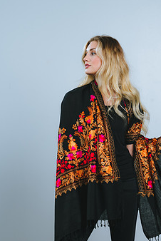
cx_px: 97
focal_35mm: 113
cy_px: 153
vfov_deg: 18.1
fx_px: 756
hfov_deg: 12.1
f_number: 4
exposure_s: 1/160
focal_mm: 85
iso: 100
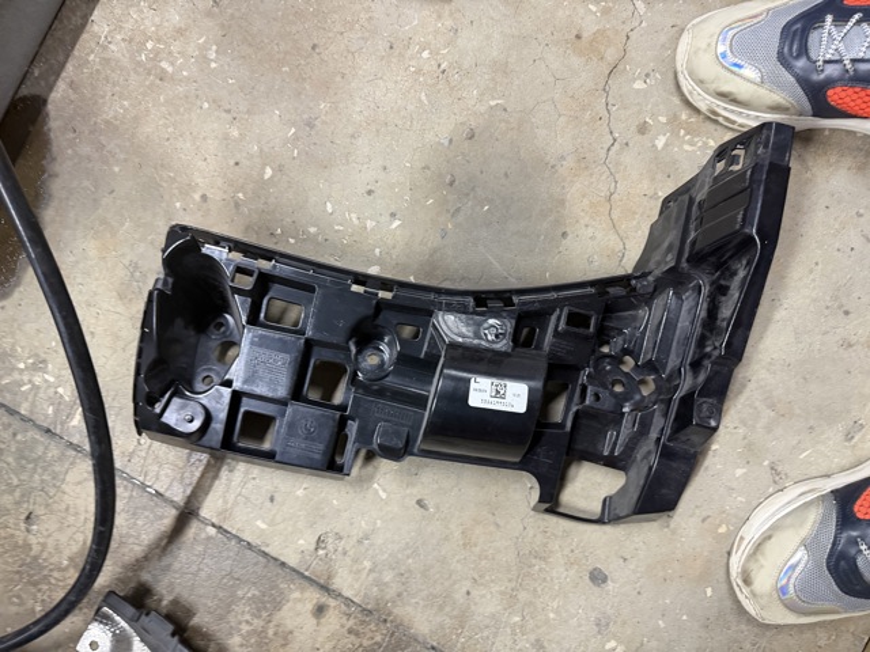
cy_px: 326
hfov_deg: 71.6
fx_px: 603
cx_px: 435
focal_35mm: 24
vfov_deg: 56.8
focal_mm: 6.76
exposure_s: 1/50
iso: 500
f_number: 1.78
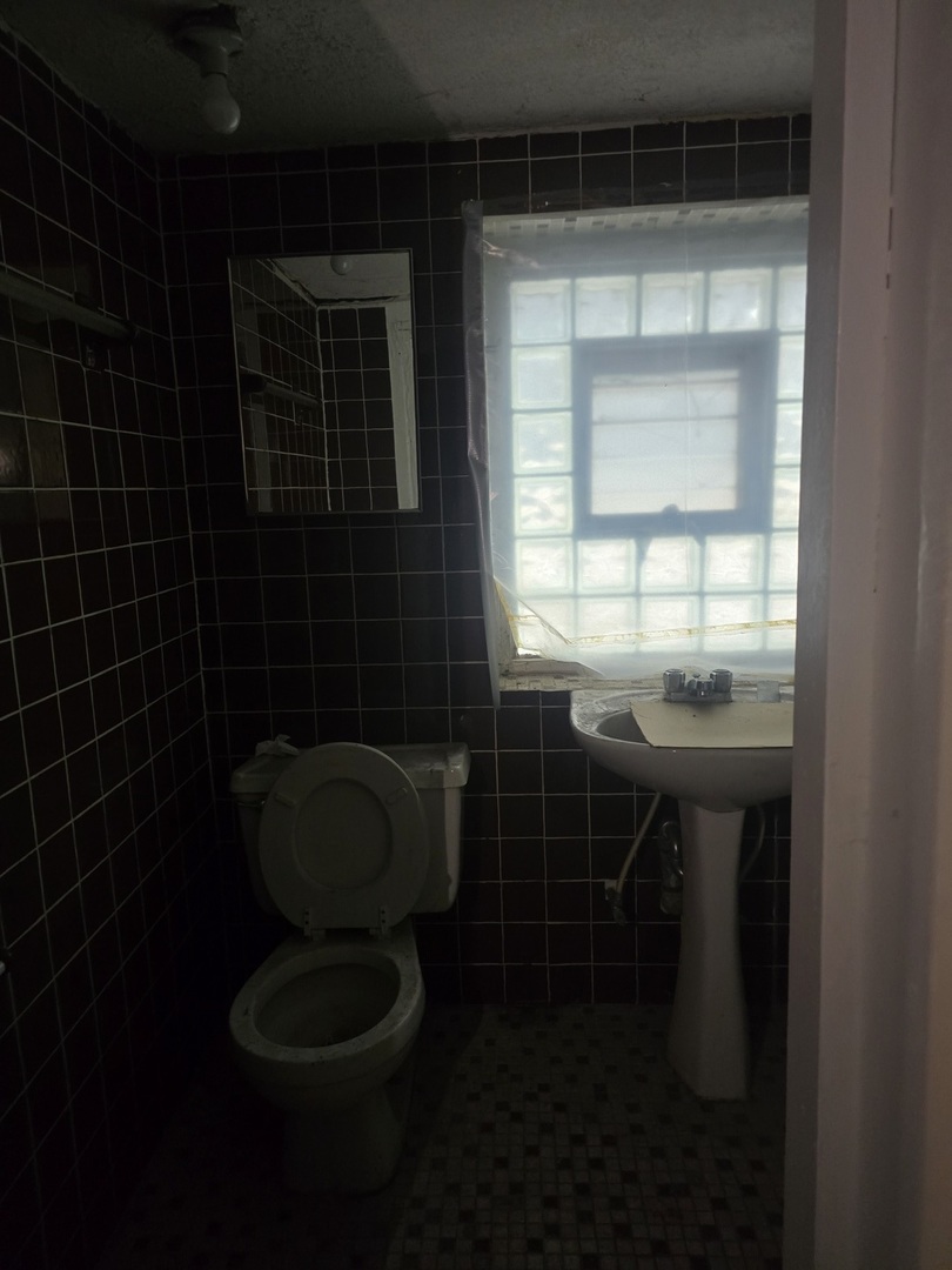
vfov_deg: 73.9
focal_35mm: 23
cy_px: 635
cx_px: 476
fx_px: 843
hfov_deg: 58.9
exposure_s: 1/60
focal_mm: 6.3
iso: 1000
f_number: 1.7
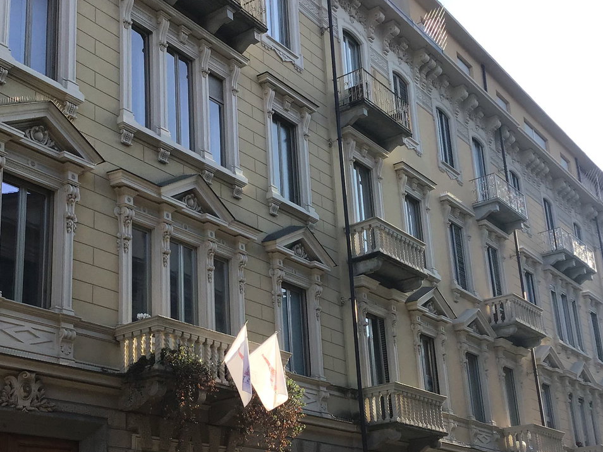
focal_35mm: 52
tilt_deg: +19.3
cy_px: 284
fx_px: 906
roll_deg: +3.5
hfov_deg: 36.8
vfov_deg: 27.9
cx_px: 303
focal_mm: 3.3
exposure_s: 1/497
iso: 25
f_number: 2.4
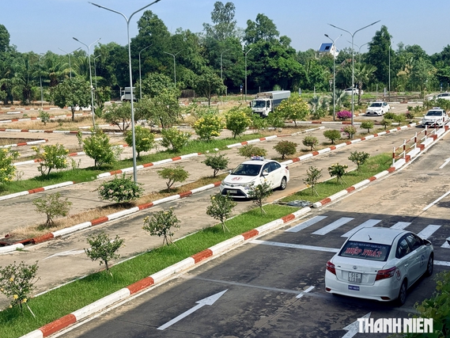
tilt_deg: -7.8
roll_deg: +0.8
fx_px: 702
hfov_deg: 35.5
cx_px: 198
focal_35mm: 54
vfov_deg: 27.0
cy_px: 161
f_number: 1.78
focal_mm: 6.76
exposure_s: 1/3704
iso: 64
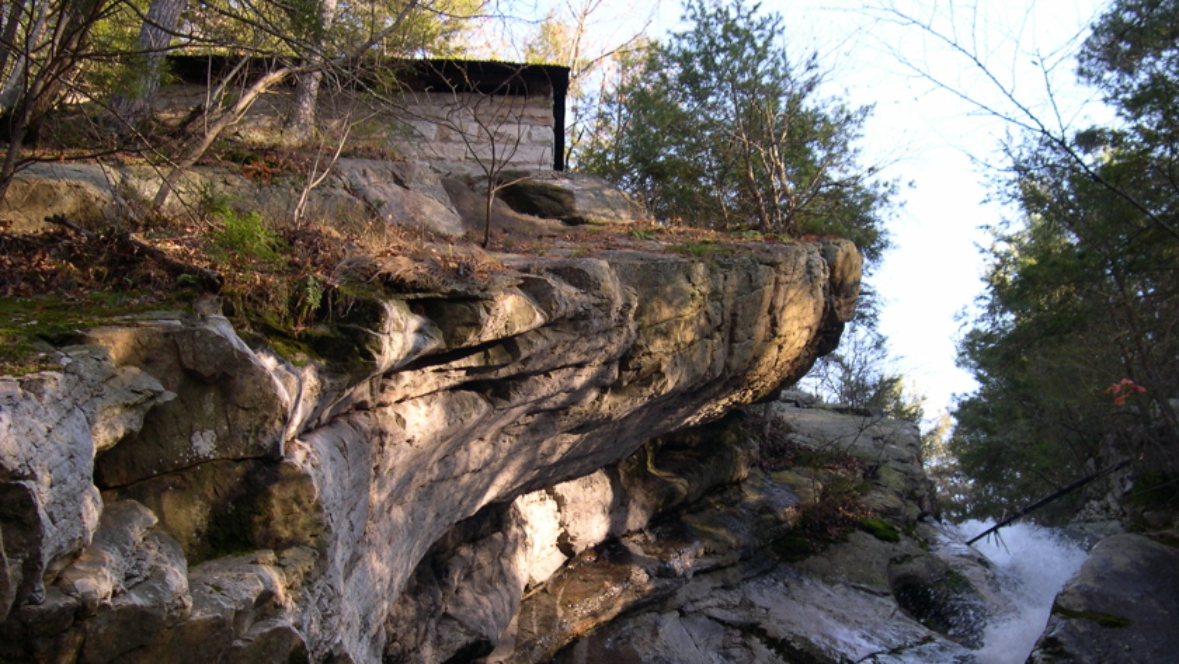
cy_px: 406
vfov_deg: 28.3
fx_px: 1313
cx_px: 589
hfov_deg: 48.3
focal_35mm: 42
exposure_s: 1/107
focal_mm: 8
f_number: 2.8
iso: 100
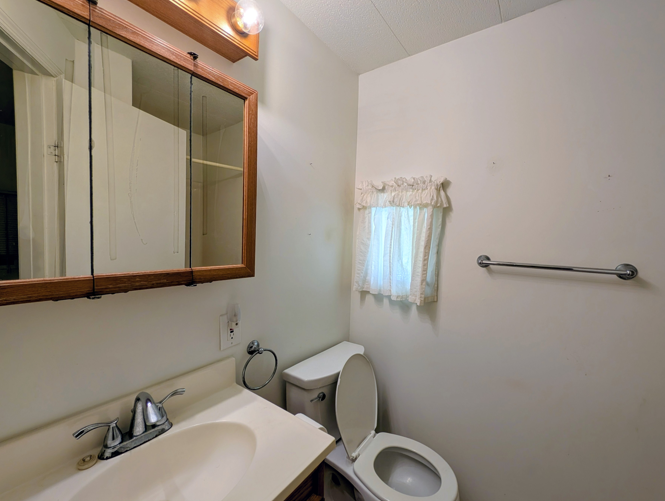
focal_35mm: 13
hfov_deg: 106.0
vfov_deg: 90.1
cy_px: 253
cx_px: 348
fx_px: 250
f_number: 1.95
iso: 46
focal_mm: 2.23
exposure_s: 1/60
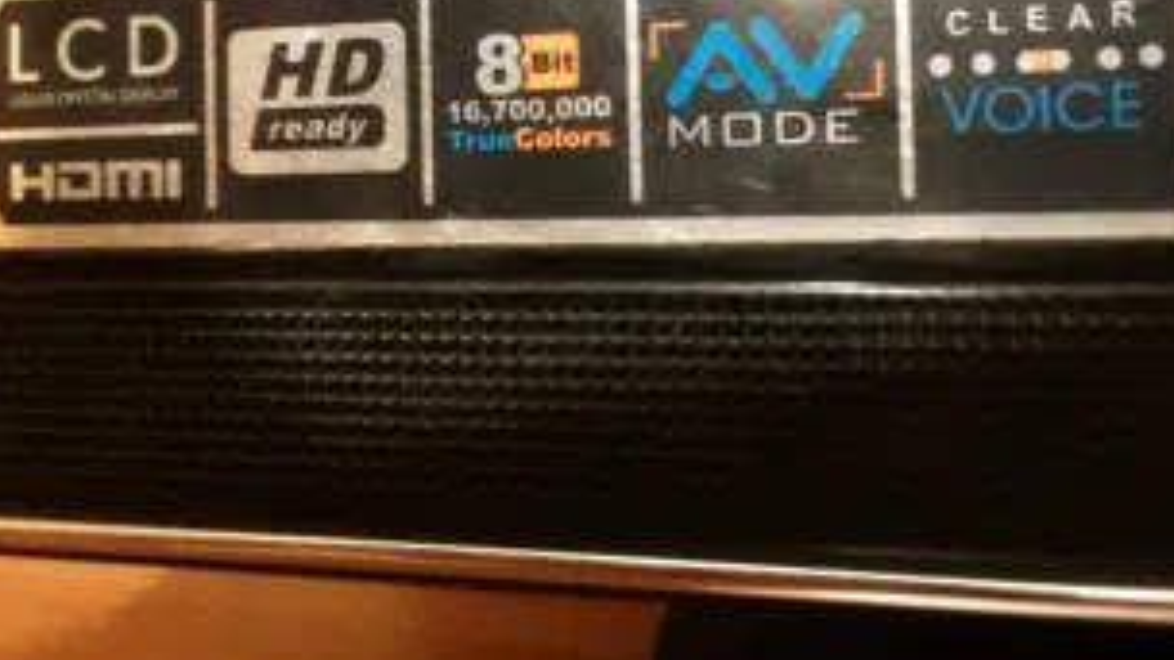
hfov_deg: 47.2
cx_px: 487
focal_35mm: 43
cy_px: 120
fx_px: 1339
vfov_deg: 27.1
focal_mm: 2.2
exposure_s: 1/20
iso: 500
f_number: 1.9
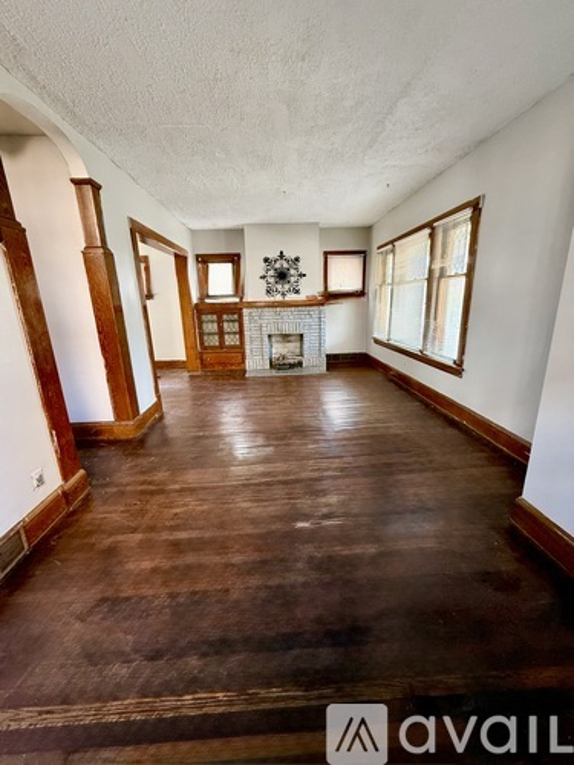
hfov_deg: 85.7
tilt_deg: -14.5
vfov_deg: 102.1
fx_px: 310
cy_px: 382
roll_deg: +1.1
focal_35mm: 14
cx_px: 287
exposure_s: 1/60
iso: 400
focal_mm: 2.22
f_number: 2.2
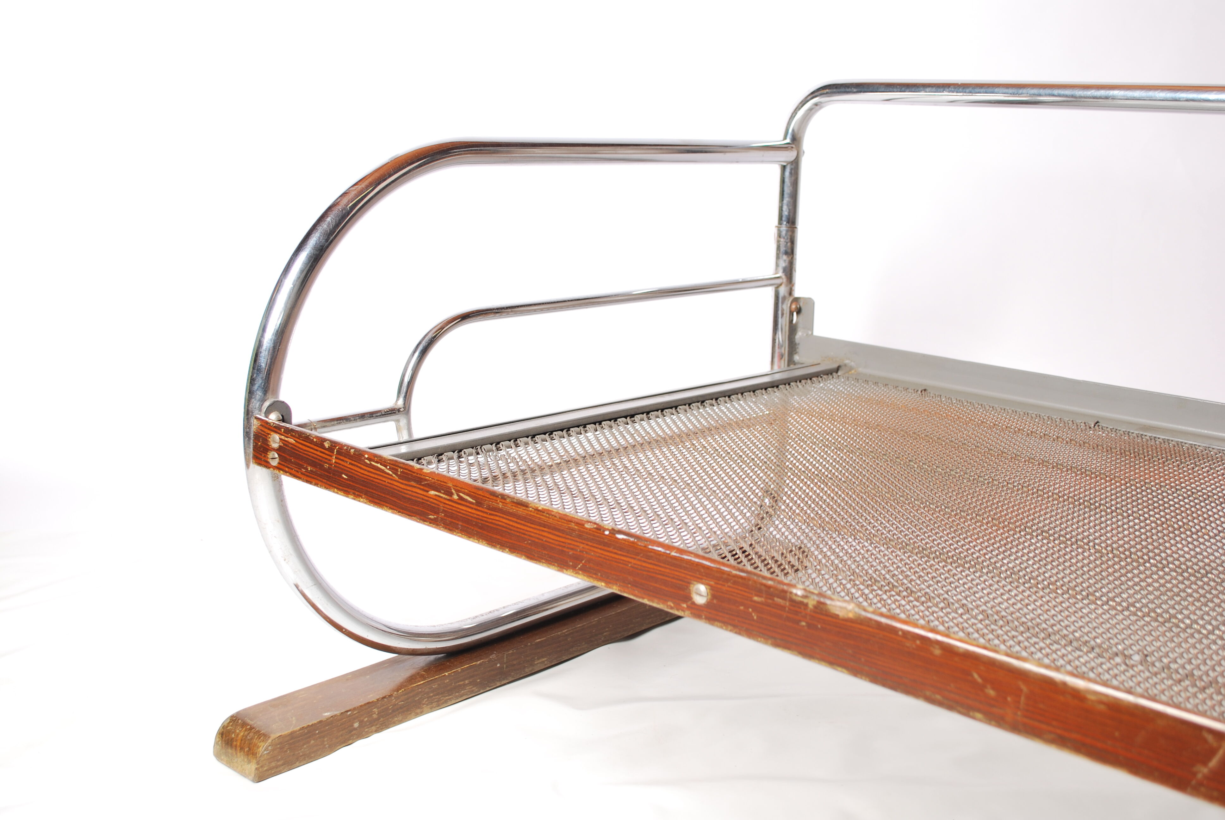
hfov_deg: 49.5
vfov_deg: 34.3
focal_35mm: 39
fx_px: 1329
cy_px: 410
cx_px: 612
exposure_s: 1/100
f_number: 5.6
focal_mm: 26
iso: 100
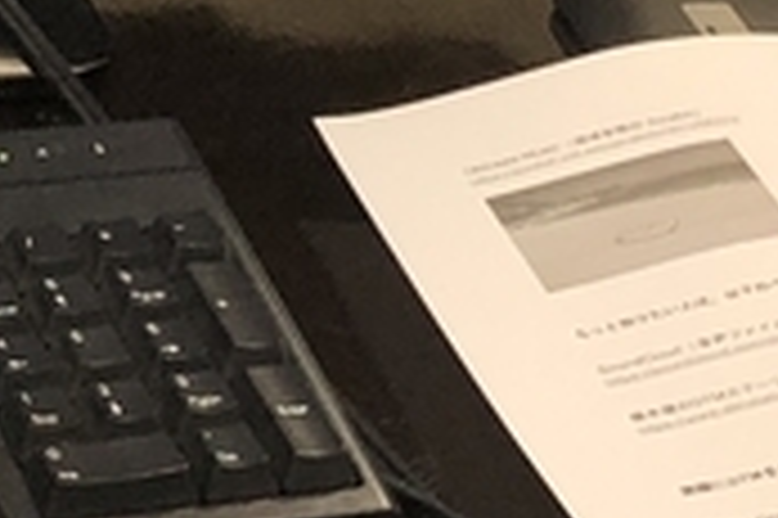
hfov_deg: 10.0
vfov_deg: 6.7
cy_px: -248
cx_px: -265
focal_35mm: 202
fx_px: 4361
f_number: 1.8
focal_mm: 3.99
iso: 25
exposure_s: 1/30
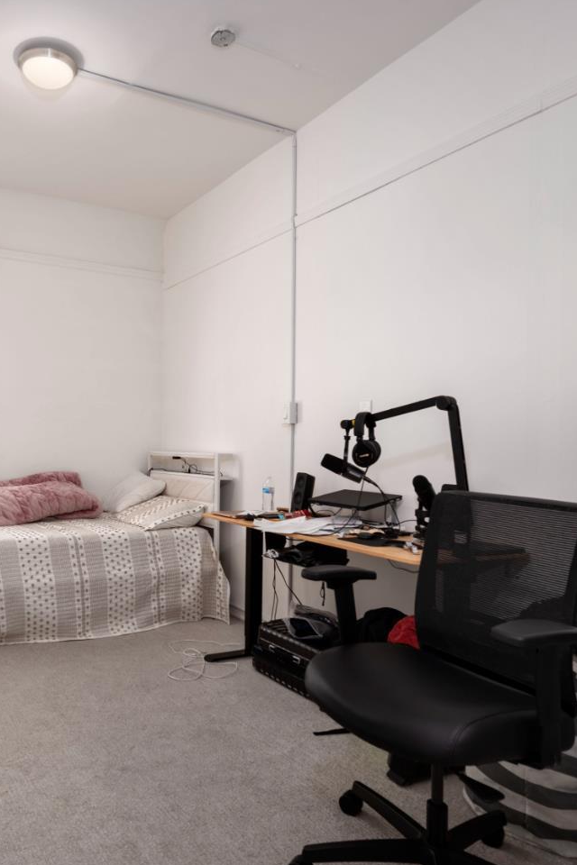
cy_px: 442
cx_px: 151
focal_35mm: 25
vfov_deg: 71.5
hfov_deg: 49.4
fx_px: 601
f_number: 8
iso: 100
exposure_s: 1/200
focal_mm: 16
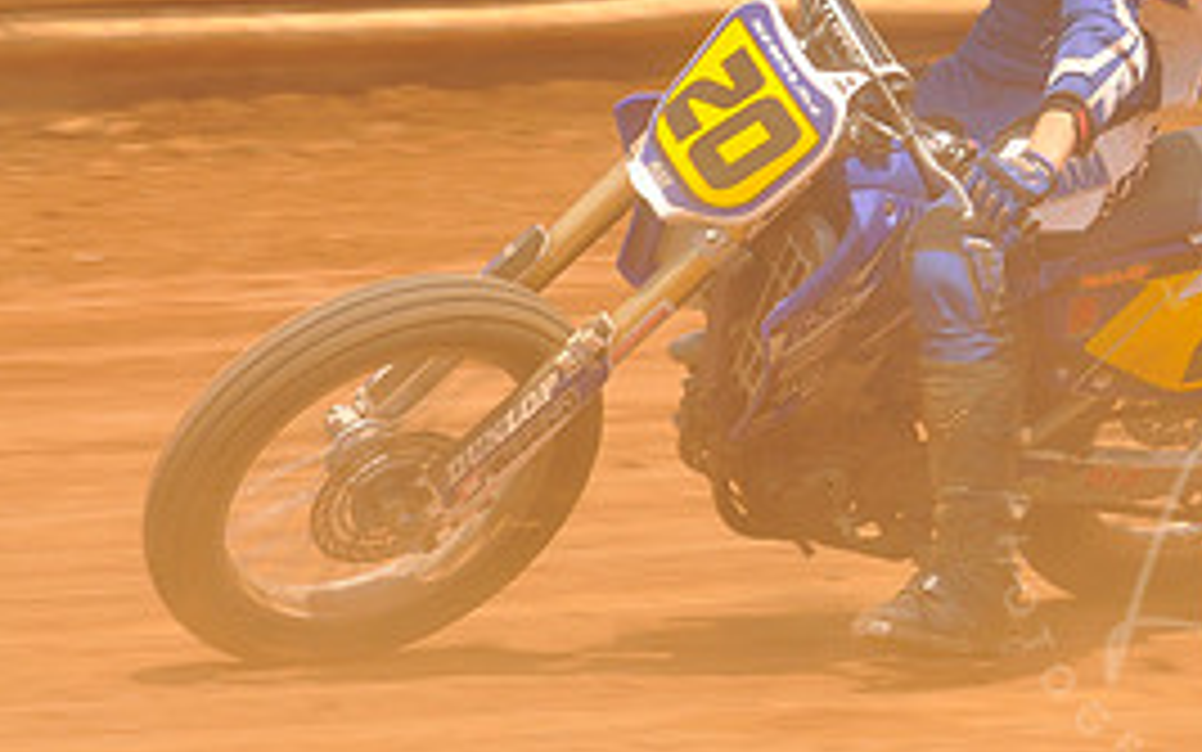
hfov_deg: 5.1
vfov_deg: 3.2
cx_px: 1265
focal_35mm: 414
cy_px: 119
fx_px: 13568
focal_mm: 125
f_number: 9
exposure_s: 1/400
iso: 200
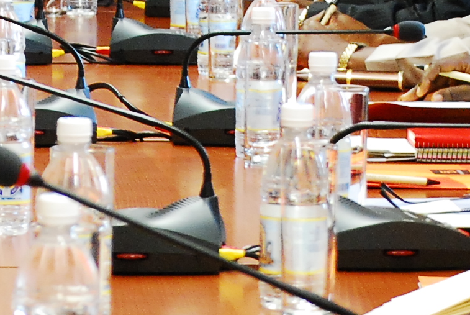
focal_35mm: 307
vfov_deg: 4.5
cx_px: 58
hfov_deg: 6.7
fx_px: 4013
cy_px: 165
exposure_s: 1/30
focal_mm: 40
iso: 800
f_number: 4.5
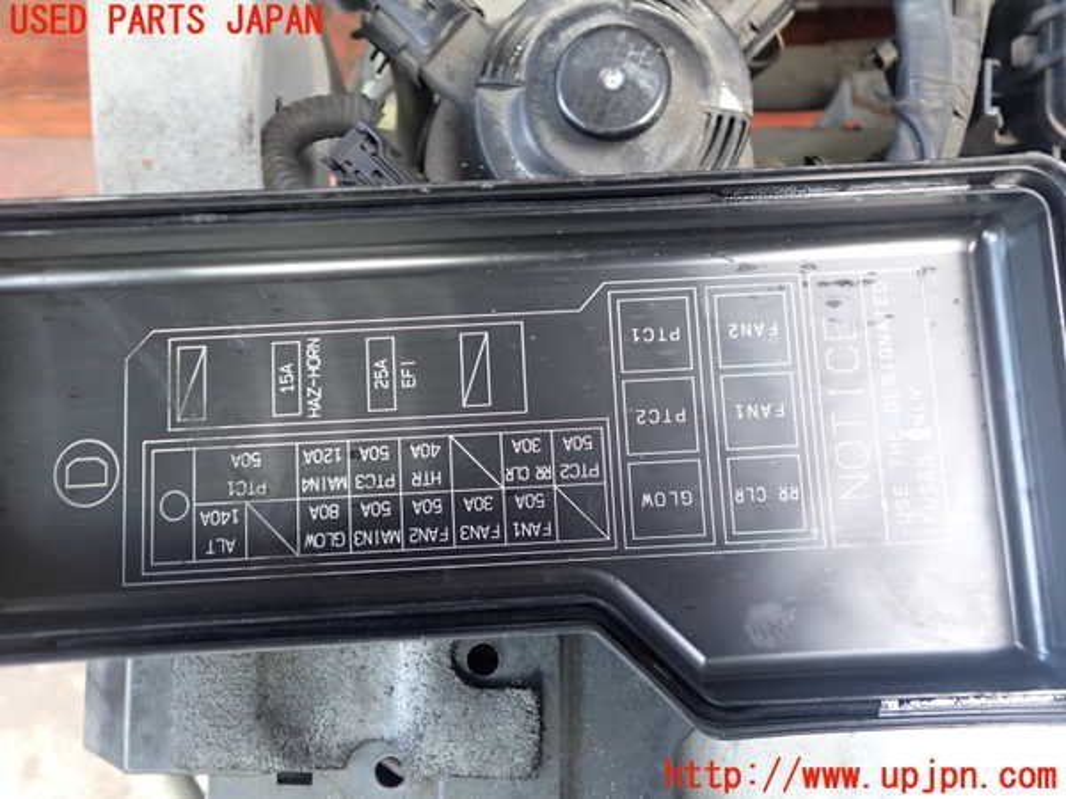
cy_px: 400
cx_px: 533
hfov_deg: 60.0
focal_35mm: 30
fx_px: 924
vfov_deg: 46.8
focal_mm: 5.4
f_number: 2.3
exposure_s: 1/30
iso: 250
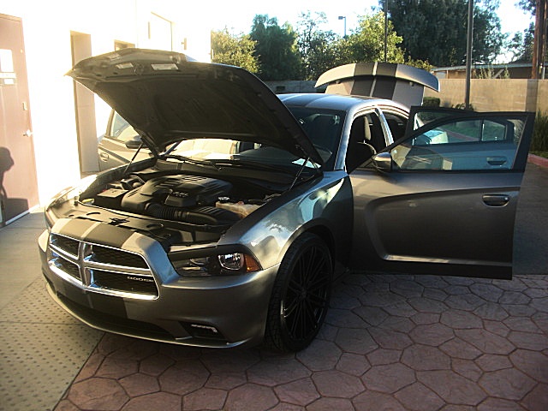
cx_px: 274
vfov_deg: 39.7
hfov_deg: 51.4
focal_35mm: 36
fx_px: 570
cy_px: 206
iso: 50
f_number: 2.8
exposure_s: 1/160
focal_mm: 6.3
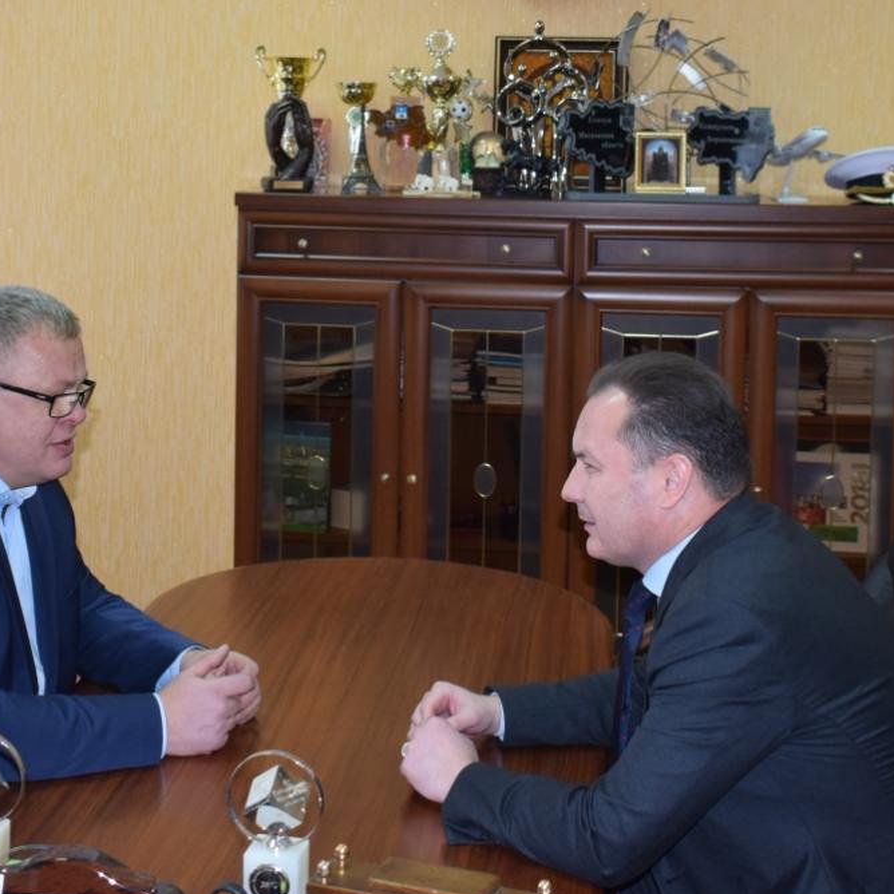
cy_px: 446
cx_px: 343
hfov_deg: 38.9
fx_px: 1256
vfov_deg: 39.2
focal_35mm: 43
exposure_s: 1/100
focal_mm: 22
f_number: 5
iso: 800
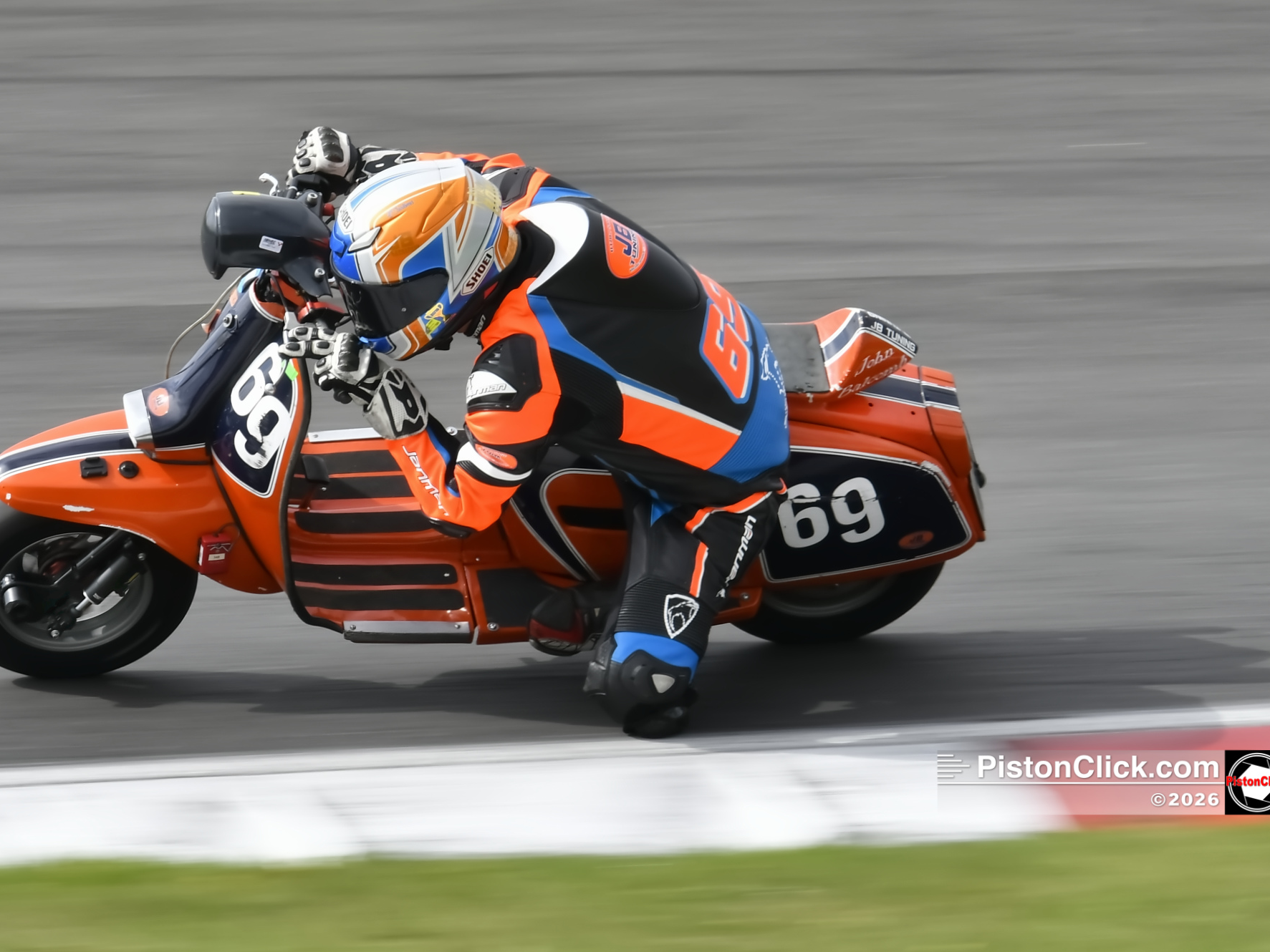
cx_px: 574
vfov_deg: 3.0
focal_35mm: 488
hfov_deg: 4.1
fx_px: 17905
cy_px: 476
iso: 180
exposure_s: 1/200
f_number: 13
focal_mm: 300
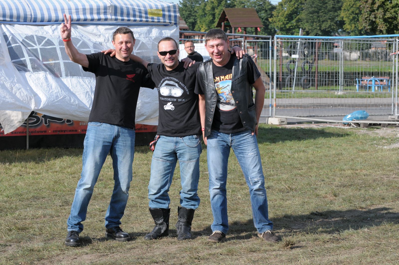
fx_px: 1162
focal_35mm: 105
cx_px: 200
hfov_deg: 19.5
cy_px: 132
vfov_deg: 13.0
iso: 200
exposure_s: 1/400
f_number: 7.1
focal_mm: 70
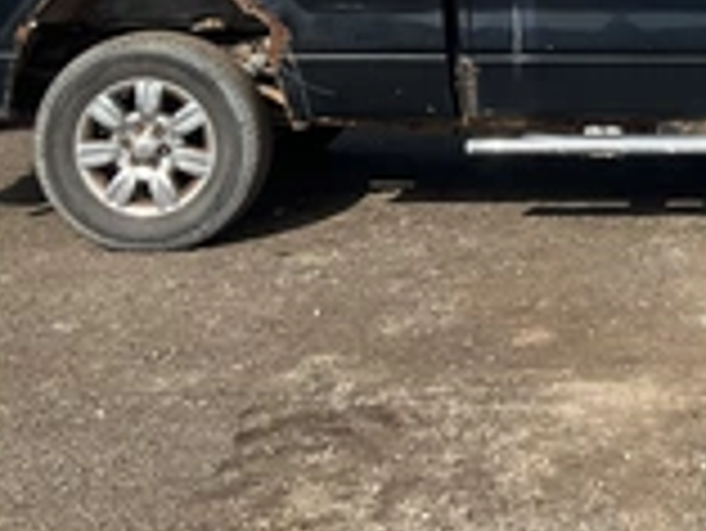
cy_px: 18
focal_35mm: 74
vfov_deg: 19.4
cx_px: 657
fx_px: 1510
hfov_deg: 25.4
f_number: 1.8
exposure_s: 1/1451
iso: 25
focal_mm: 3
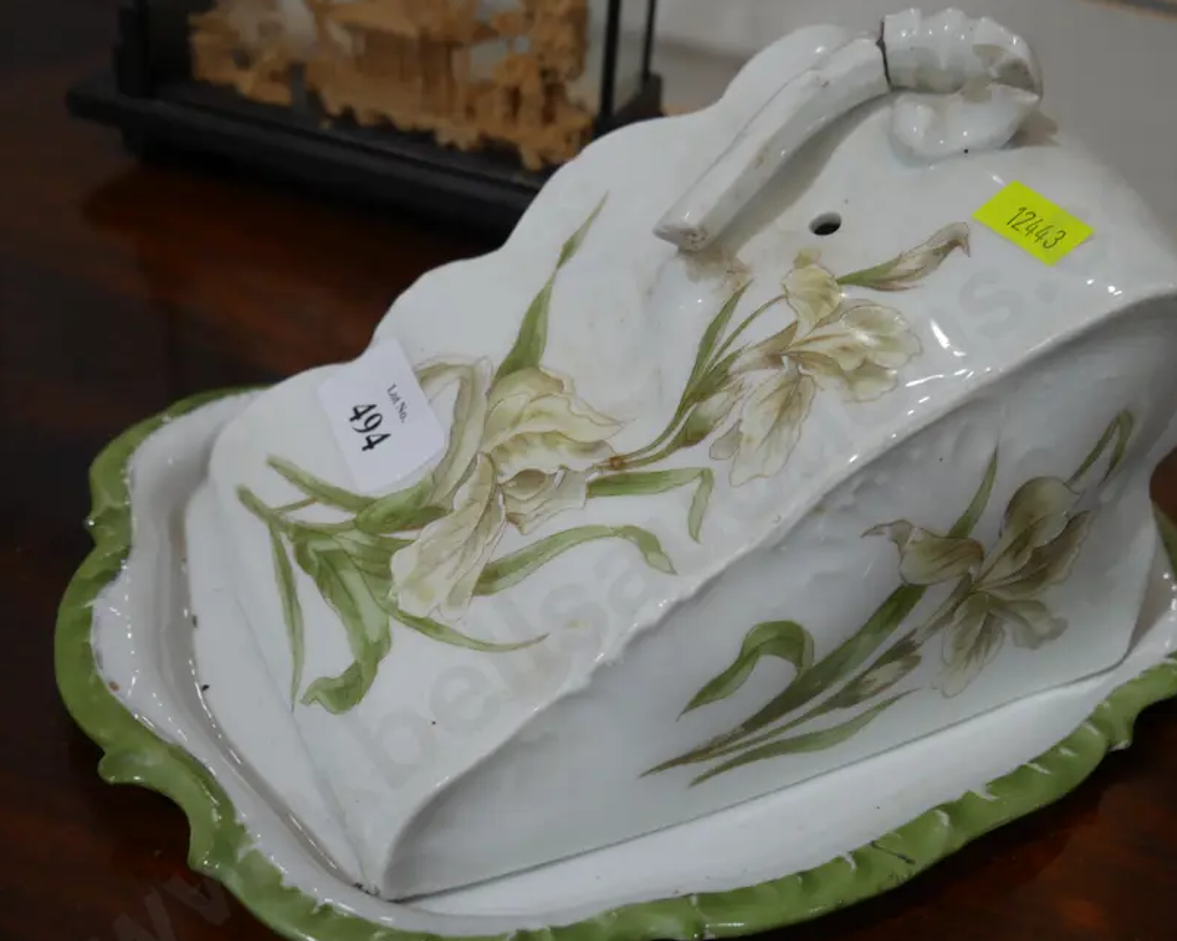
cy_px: 523
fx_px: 1393
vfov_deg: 37.3
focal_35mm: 40
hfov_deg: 45.6
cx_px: 697
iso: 200
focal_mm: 16
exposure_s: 1/125
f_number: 3.6
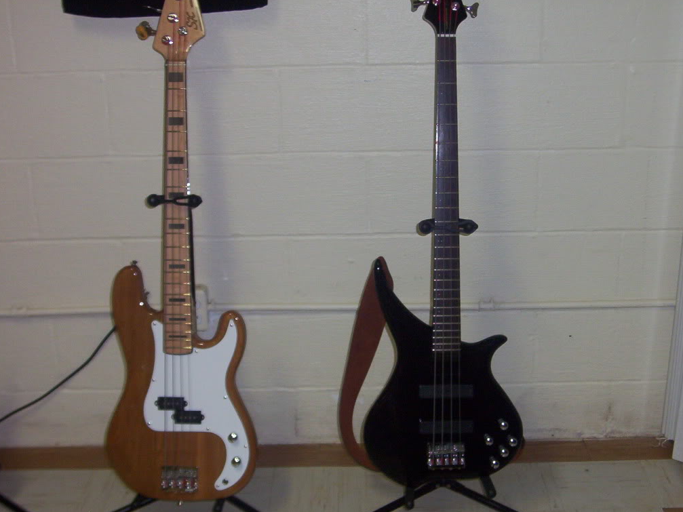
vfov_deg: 28.0
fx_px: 1026
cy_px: 261
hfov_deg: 36.8
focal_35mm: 52
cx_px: 343
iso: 140
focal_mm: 7.88
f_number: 3.16
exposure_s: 1/37.4
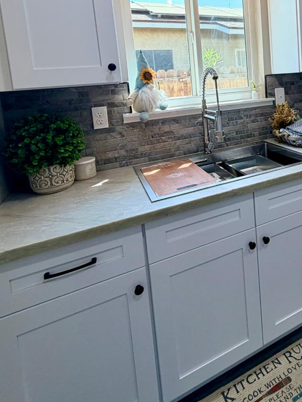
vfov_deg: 65.5
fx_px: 291
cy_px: 105
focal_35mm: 25
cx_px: 254
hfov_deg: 50.5
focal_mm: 2.22
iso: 100
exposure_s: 1/120
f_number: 2.2
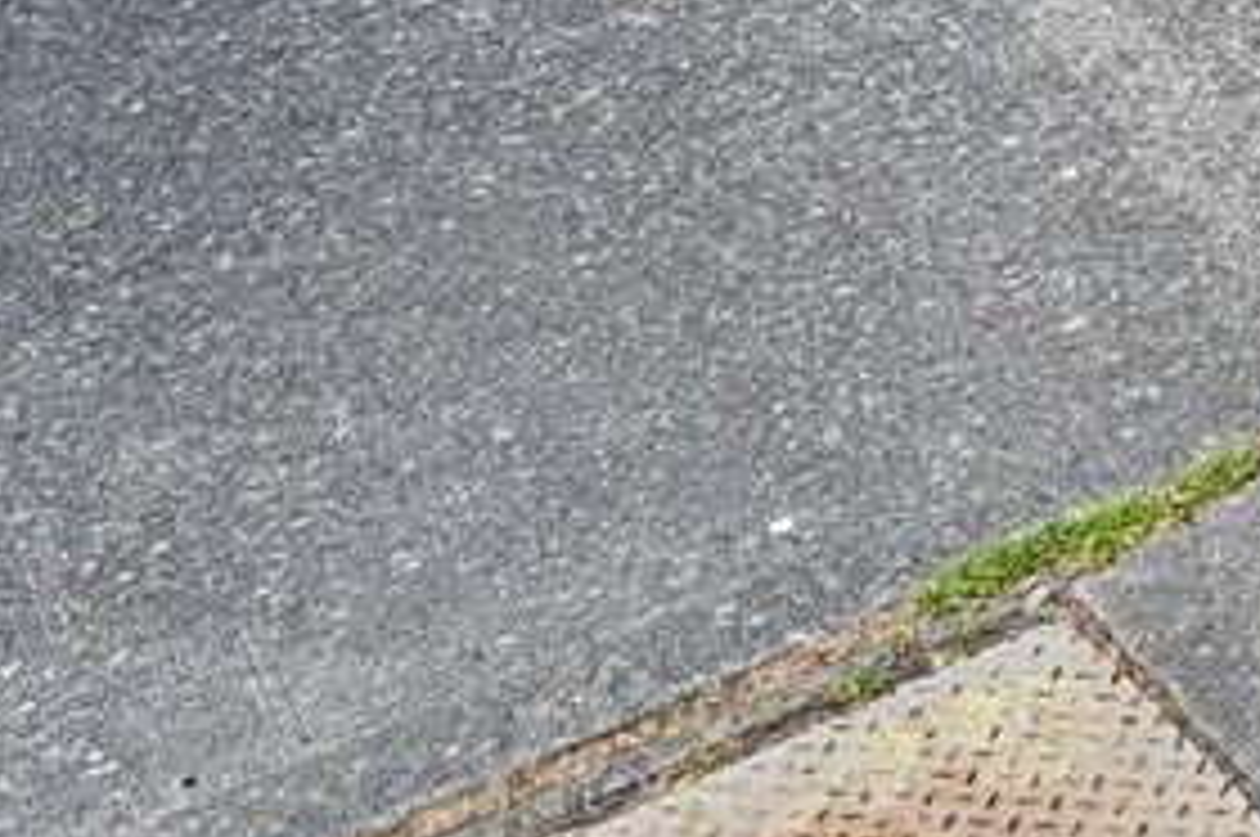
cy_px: -1397
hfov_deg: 18.9
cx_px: 2050
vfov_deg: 11.4
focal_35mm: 91
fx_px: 3181
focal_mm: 10
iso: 250
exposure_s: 1/40
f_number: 9
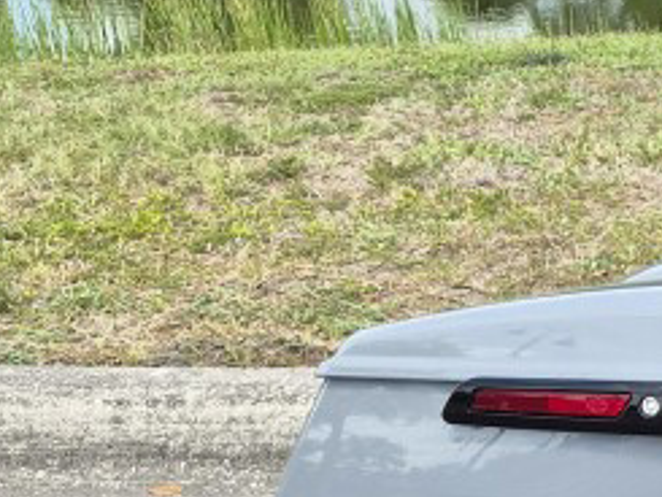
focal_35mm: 100
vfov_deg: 14.7
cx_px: 1363
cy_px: 416
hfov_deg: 15.3
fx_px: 1913
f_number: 1.8
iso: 80
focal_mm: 5.4
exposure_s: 1/1876
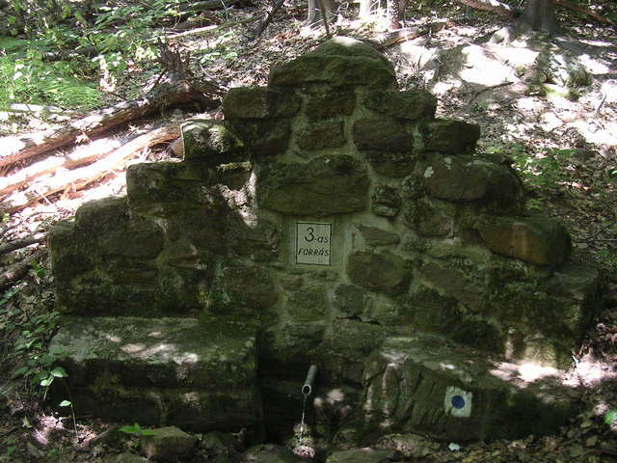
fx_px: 677
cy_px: 232
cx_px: 308
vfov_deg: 37.7
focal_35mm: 38
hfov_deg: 49.0
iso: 400
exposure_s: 1/64
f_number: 2.8
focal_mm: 5.8
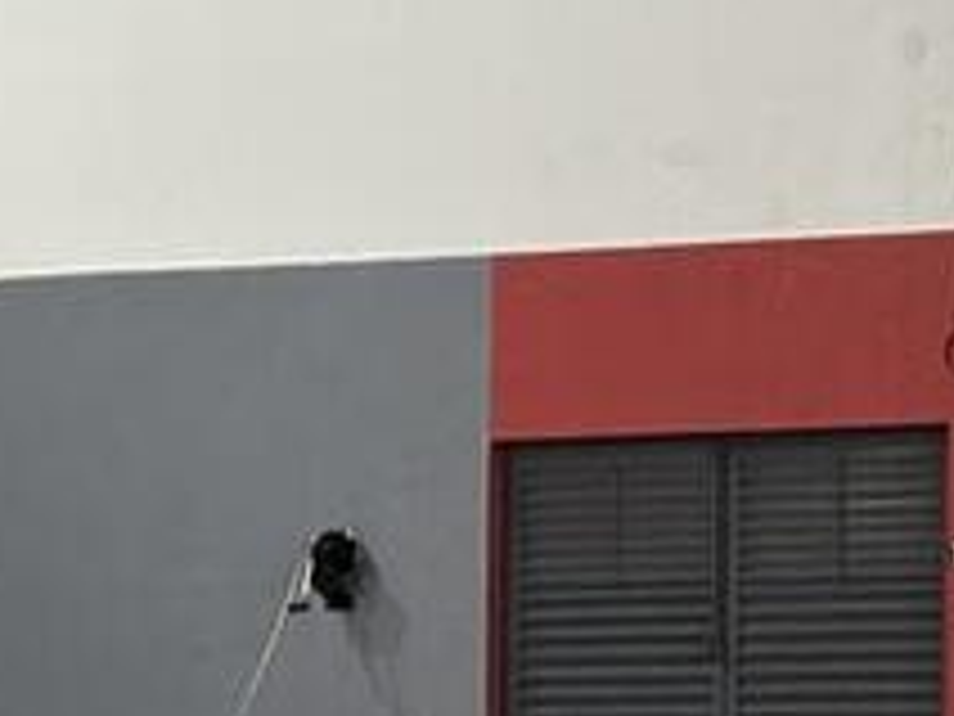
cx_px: 76
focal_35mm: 294
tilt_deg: -2.7
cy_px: 1400
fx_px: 8102
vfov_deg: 5.0
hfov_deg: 6.7
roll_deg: +0.6
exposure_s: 1/40
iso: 125
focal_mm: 5.96
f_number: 1.6
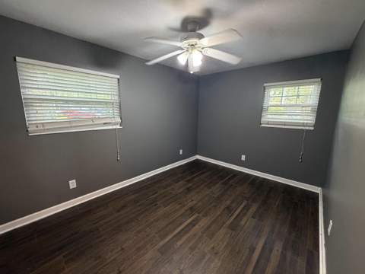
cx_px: 182
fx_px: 148
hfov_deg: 102.1
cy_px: 137
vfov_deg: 85.7
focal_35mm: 14
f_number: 2.2
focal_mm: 2.22
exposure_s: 1/60
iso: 400
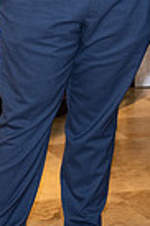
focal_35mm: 198
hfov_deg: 6.9
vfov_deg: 10.3
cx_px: 143
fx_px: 1241
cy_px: -28
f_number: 5.6
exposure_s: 1/80
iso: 800
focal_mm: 39
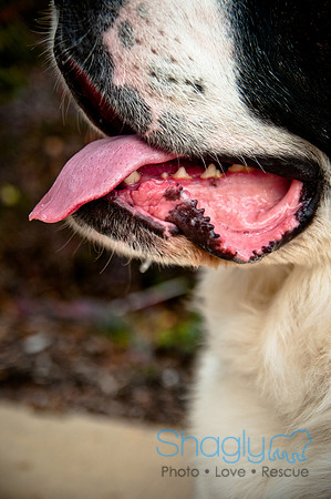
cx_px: 166
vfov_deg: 31.9
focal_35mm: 63
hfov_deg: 21.5
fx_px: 871
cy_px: 250
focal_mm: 42
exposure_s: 1/1000
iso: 400
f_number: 3.2
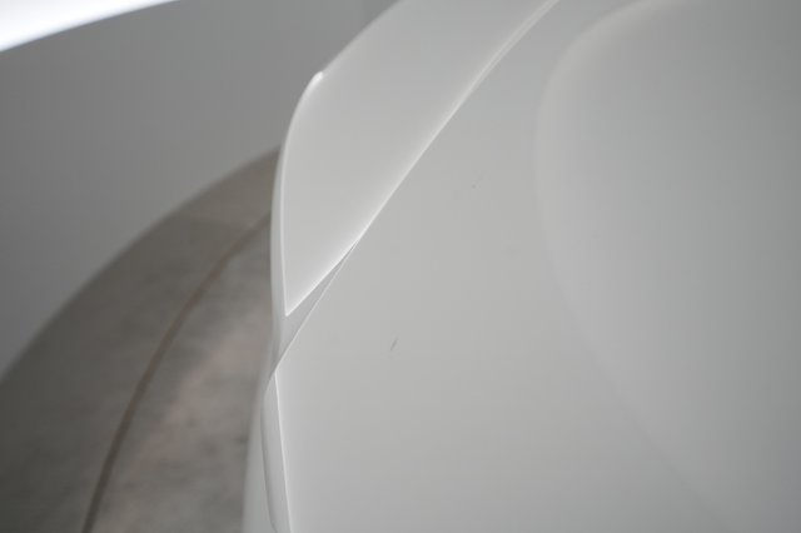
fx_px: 623
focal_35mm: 28
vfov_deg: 46.4
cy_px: 266
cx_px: 400
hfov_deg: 65.5
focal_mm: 28
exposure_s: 1/100
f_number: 5.6
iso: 1250
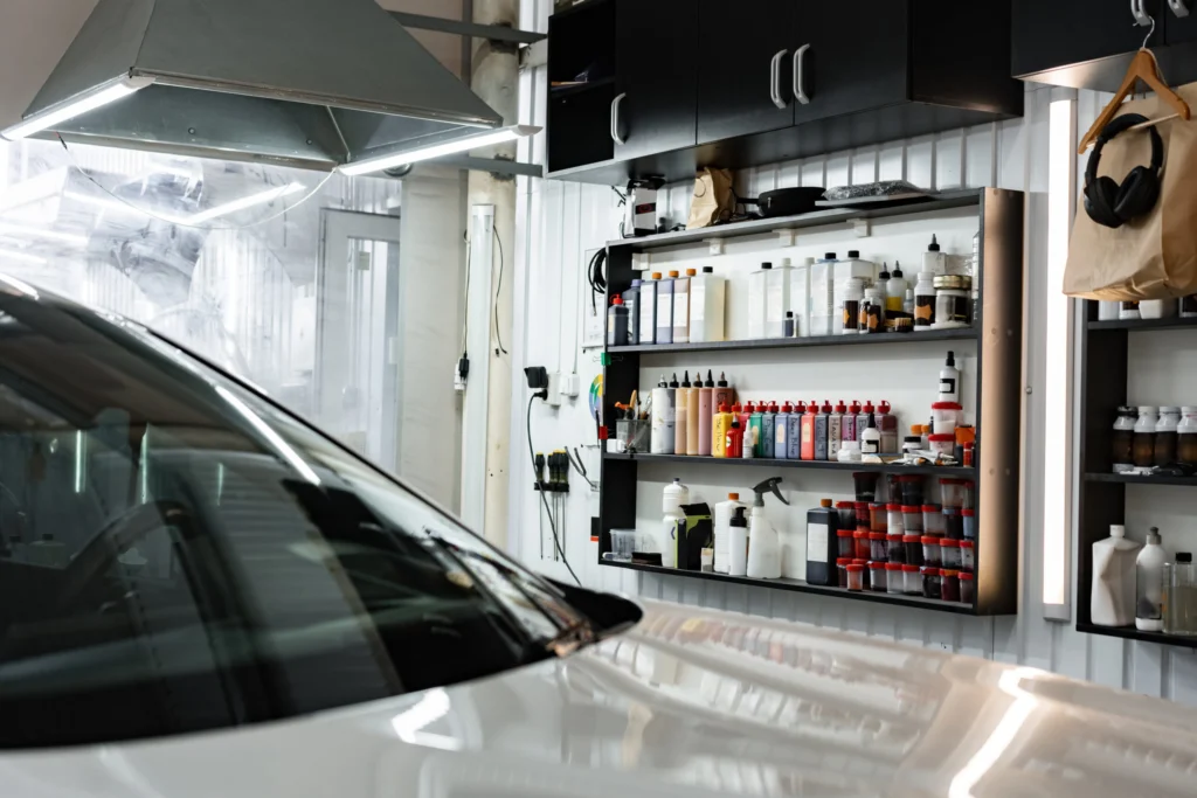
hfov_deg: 36.2
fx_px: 1829
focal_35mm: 55
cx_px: 598
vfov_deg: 24.6
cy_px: 399
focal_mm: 55
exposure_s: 1/125
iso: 400
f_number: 3.5
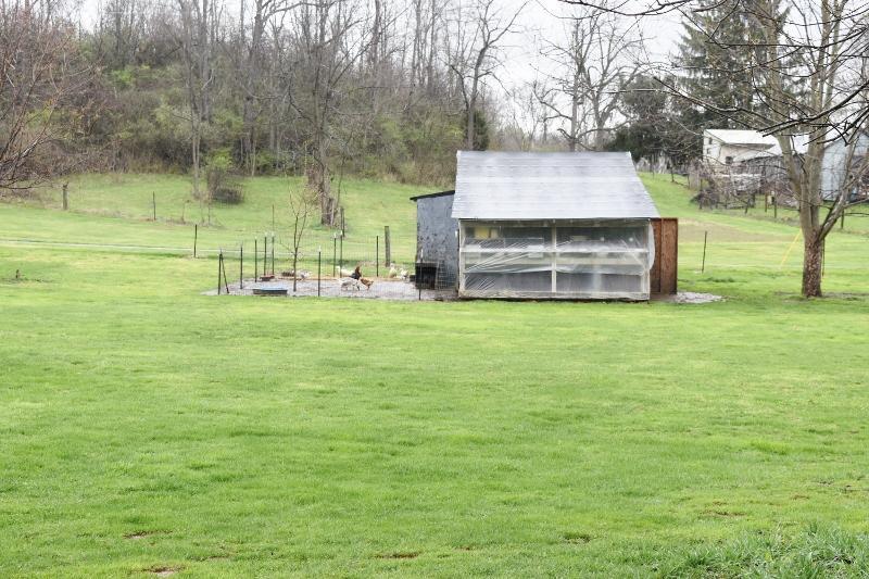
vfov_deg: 21.6
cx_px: 434
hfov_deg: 31.9
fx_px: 1520
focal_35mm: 63
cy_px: 290
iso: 400
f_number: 7.1
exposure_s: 1/200
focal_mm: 42
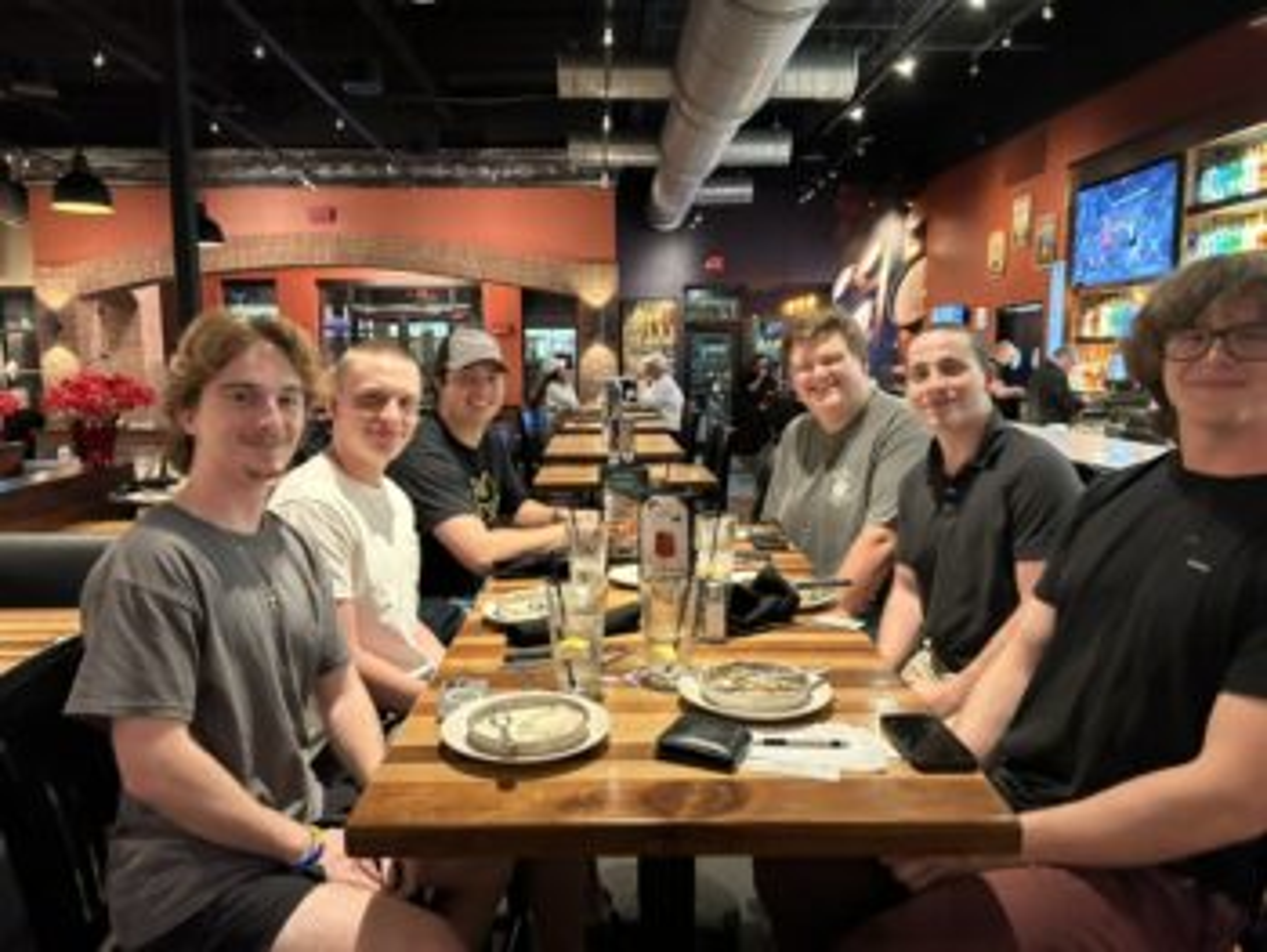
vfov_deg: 53.1
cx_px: 634
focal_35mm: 26
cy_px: 476
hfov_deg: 67.3
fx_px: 952
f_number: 1.5
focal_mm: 5.7
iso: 640
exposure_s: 1/30
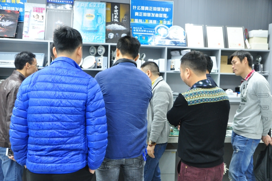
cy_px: 90
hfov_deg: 53.2
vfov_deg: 36.8
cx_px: 136
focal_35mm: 36
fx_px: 272
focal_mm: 24
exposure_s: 1/15
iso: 800
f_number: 6.3
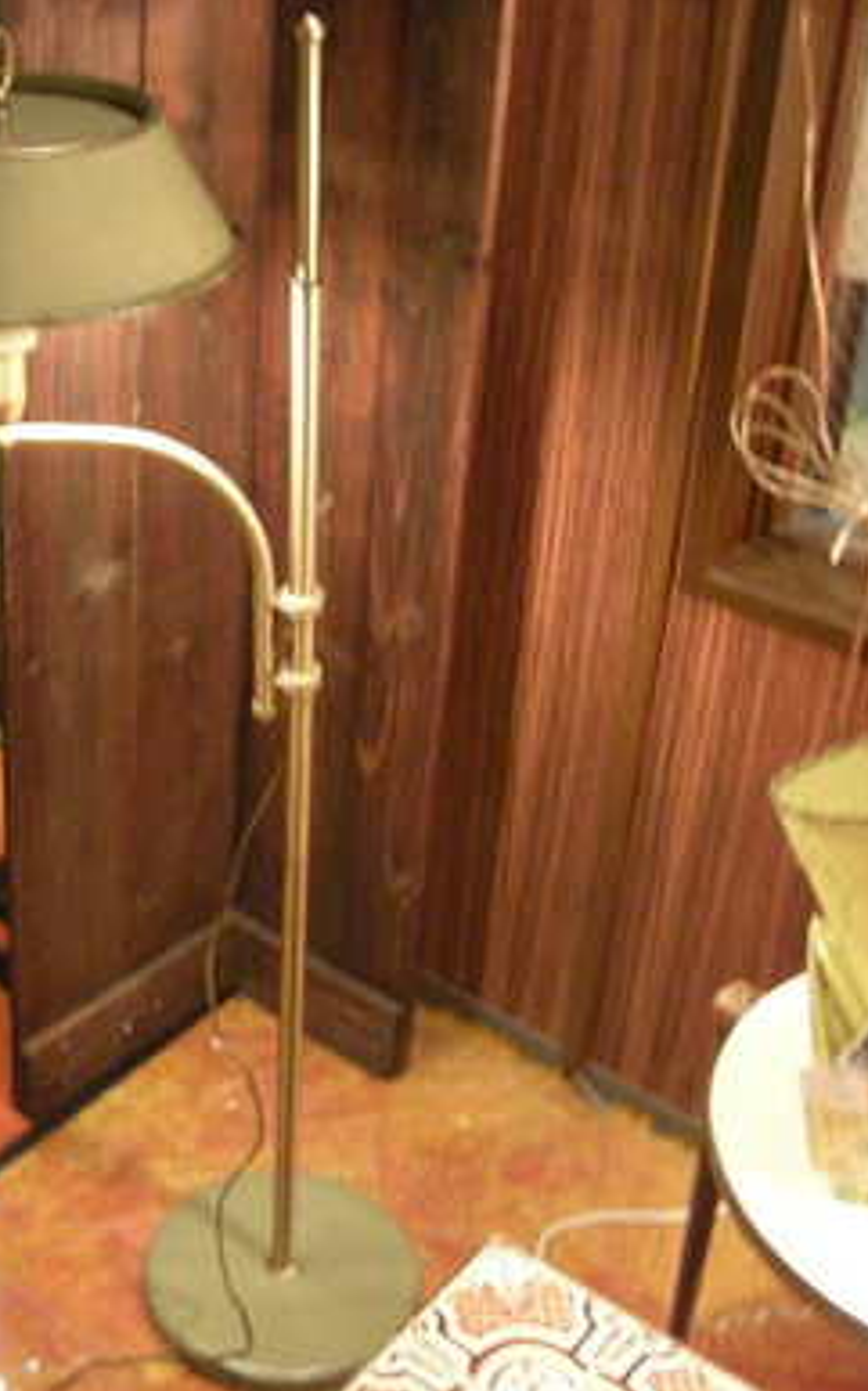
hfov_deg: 25.1
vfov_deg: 40.3
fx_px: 1894
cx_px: 94
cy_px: 692
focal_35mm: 50
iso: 200
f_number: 2.8
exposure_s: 1
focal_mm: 5.7
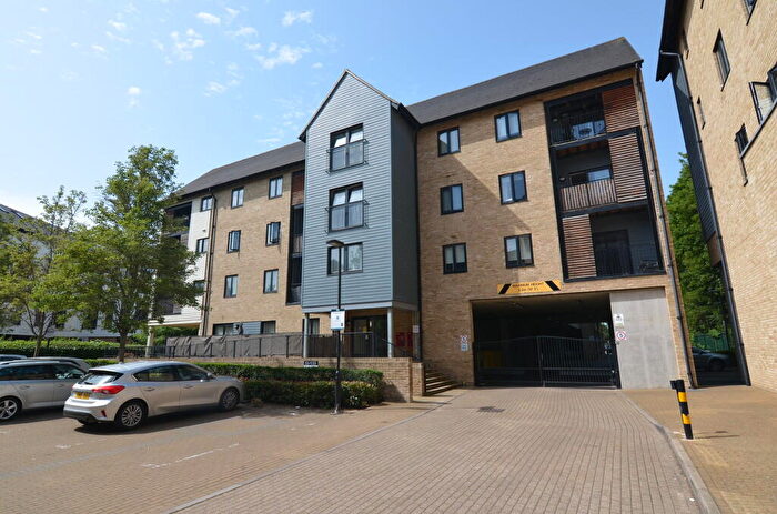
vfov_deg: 62.9
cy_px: 257
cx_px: 388
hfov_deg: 85.6
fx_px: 420
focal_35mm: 20
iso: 160
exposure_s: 1/250
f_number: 8
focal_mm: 13
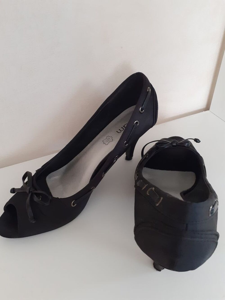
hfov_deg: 51.4
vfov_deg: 65.3
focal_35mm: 27
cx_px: 112
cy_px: 150
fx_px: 234
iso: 250
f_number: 1.9
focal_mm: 3.6
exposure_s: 1/50
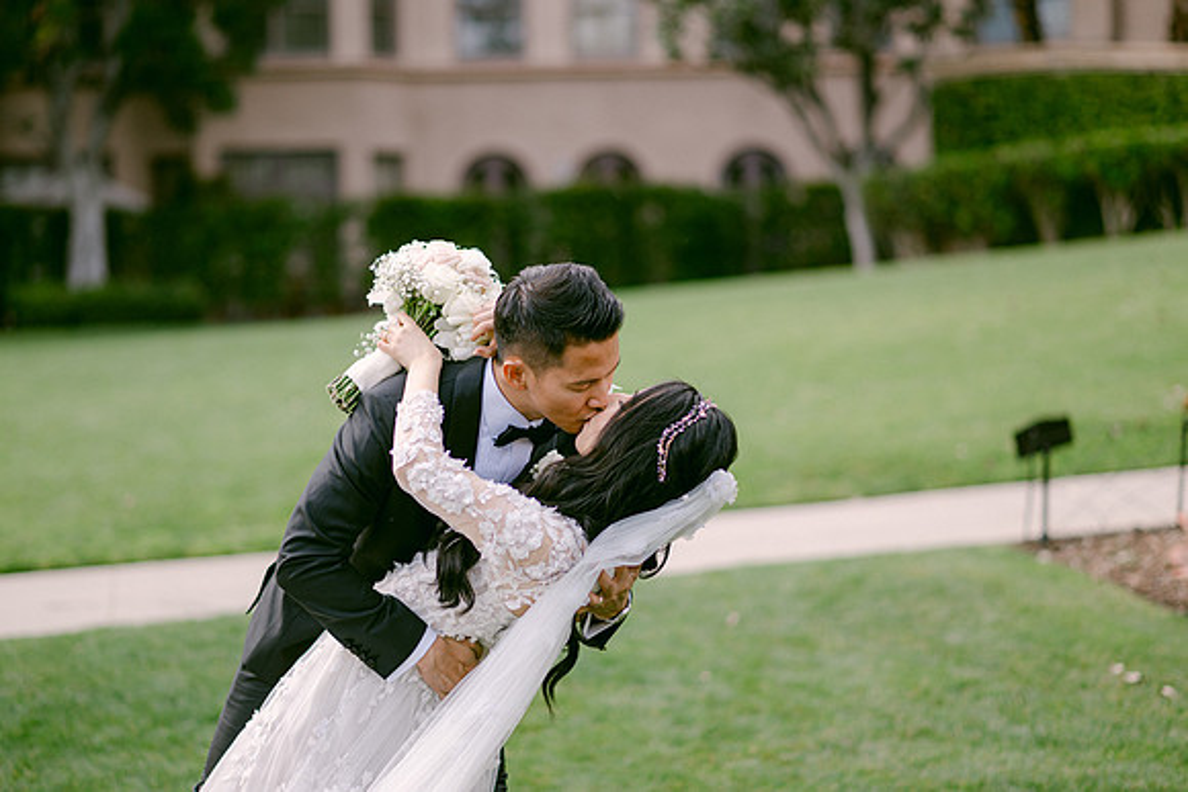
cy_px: 385
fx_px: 2885
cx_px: 577
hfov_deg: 23.3
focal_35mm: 87
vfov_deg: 15.6
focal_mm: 85
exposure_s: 1/1000
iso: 100
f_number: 2
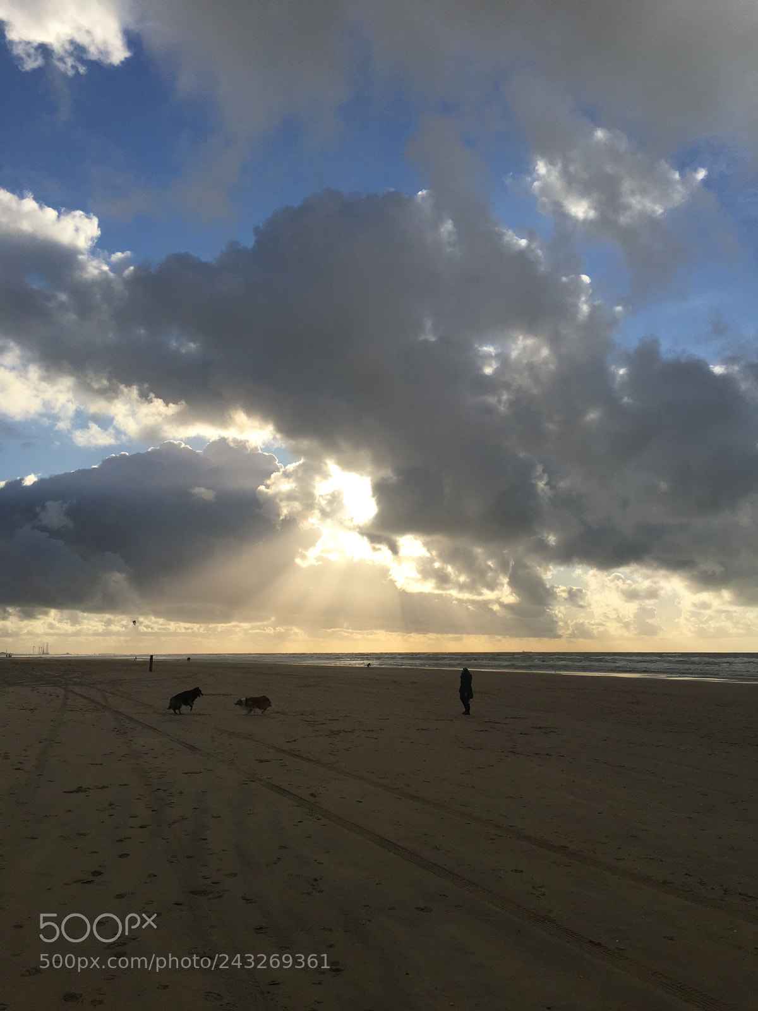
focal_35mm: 29
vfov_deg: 61.7
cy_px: 506
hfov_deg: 48.2
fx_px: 847
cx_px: 379
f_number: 2.2
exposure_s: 1/3205
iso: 25
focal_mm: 4.15
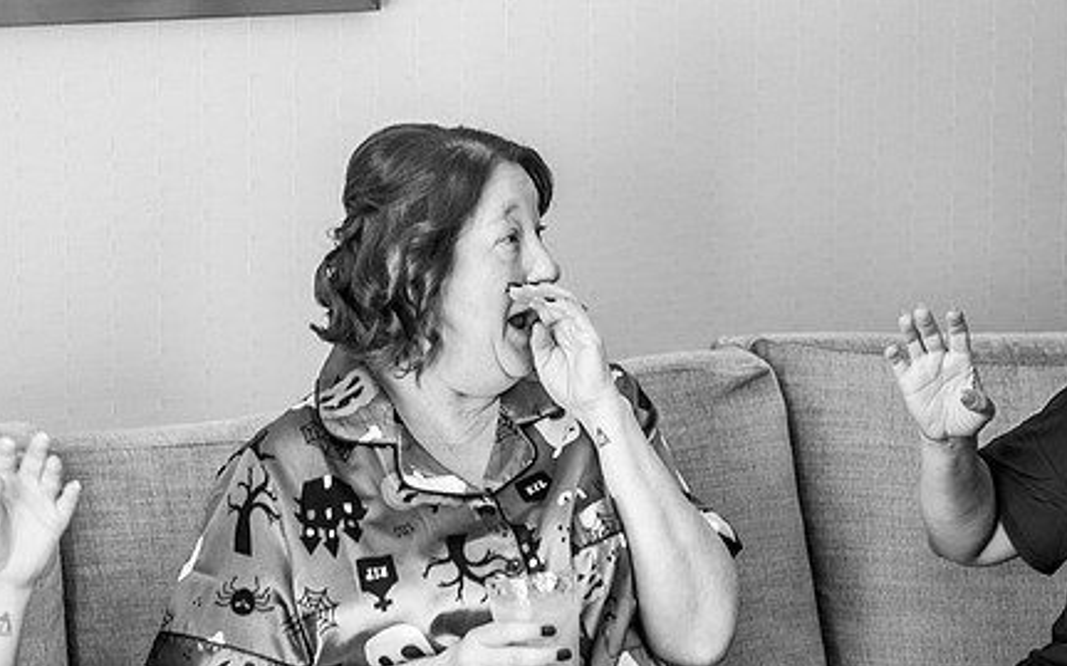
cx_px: 465
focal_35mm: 144
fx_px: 4186
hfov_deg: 14.5
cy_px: 376
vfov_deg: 9.1
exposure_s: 1/160
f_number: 3.3
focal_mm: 105
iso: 640
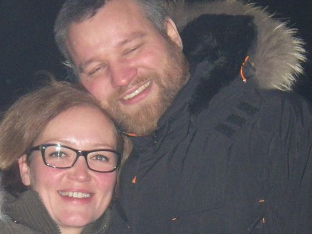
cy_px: 130
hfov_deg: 12.1
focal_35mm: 163
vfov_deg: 9.1
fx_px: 1469
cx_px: 133
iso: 1600
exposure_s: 1/100
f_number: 5.2
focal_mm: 20.6
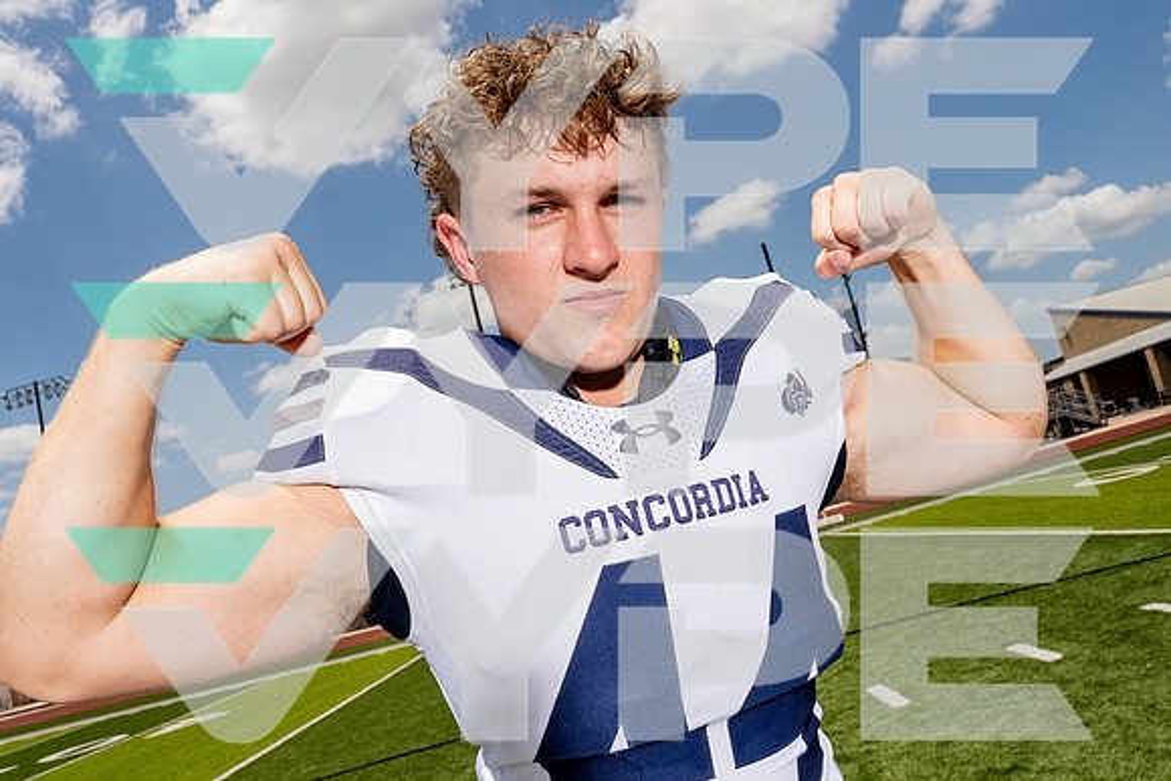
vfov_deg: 44.7
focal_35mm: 29
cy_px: 387
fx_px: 951
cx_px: 578
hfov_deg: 63.2
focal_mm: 24
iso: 100
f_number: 11
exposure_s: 1/250
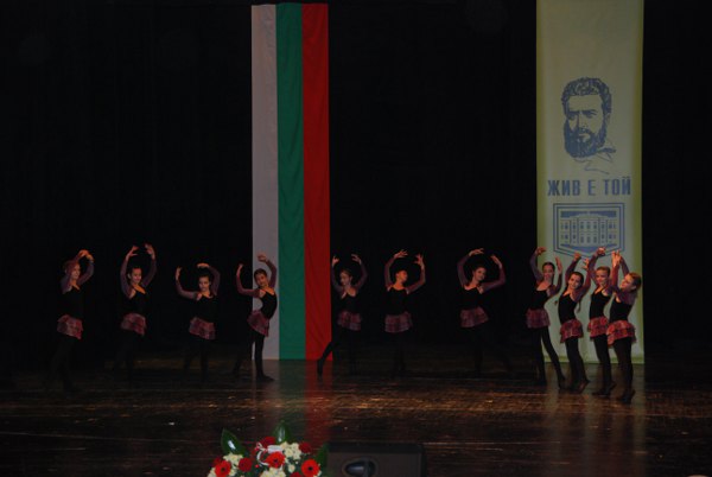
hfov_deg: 20.6
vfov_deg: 13.9
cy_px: 238
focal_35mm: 99
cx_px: 356
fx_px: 1961
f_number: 7.1
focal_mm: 66
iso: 800
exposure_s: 1/60
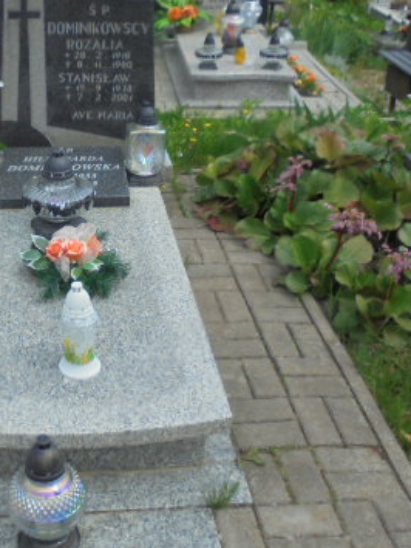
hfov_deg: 30.2
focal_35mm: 47
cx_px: 80
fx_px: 743
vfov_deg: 40.1
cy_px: 207
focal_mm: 4.6
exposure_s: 1/125
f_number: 11.5
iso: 100
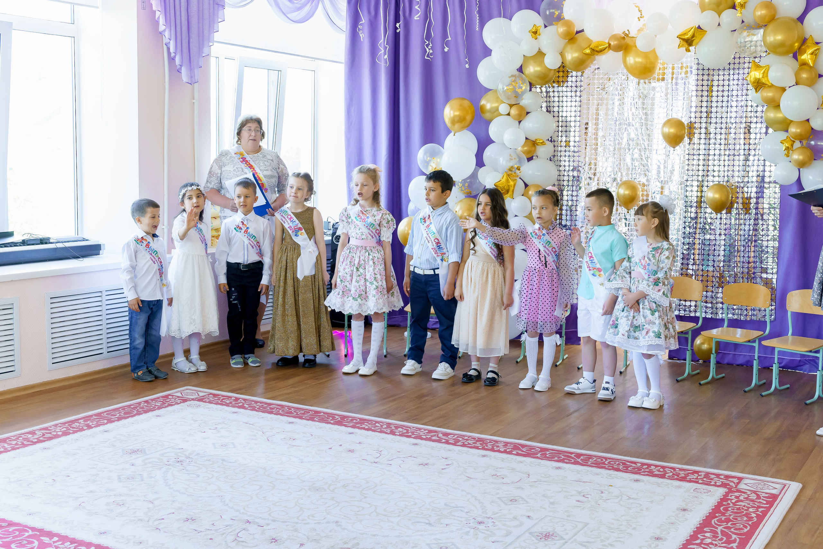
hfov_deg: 44.3
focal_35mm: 44
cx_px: 419
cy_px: 272
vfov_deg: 30.4
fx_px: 1010
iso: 2500
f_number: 5
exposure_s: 1/160
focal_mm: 43
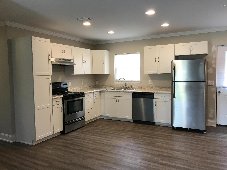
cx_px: 114
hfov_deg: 63.4
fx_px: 184
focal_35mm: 28
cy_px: 85
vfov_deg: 49.7
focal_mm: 3.99
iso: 32
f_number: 1.8
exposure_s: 1/30
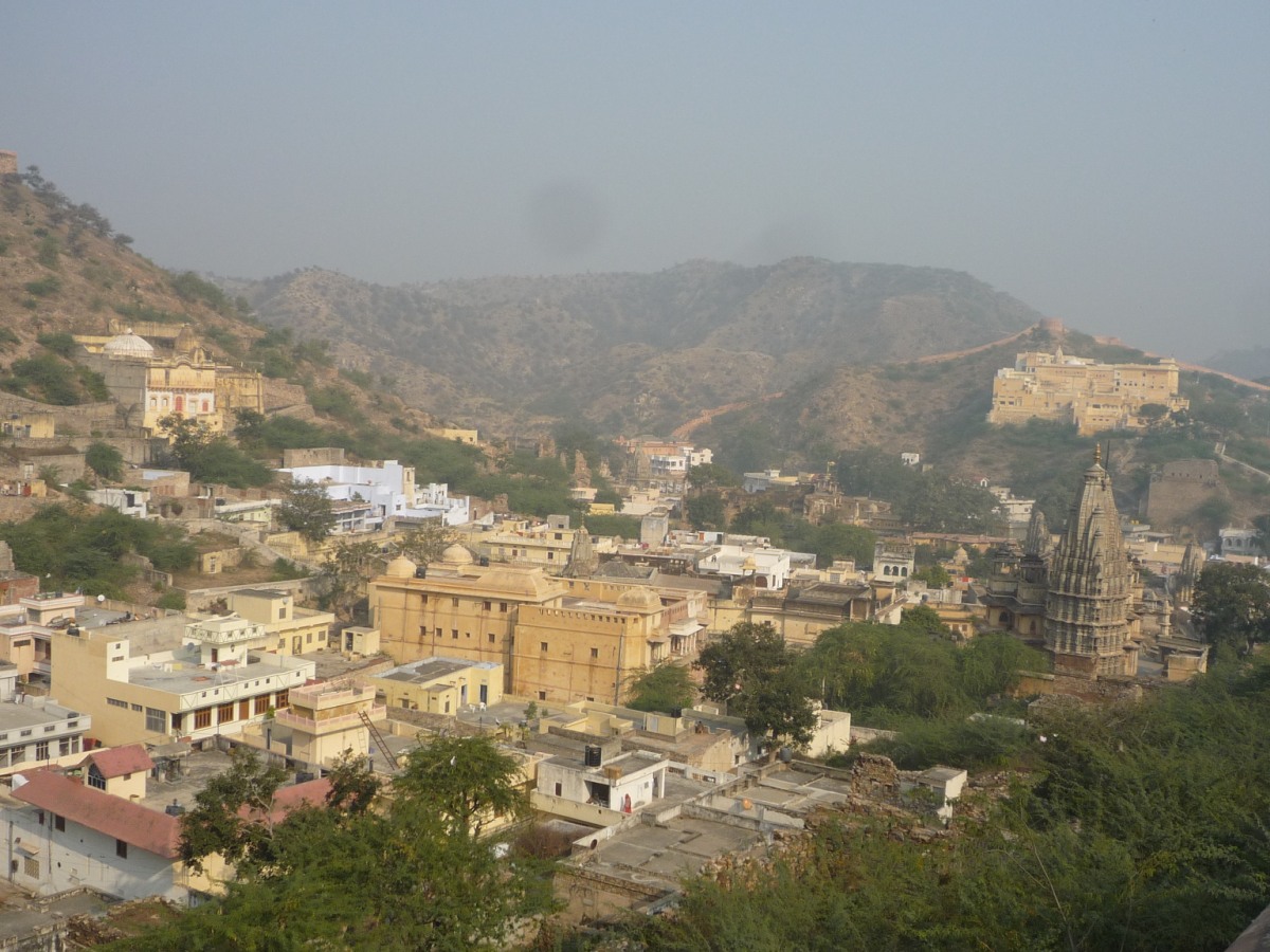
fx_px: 1431
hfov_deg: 47.9
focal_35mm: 39
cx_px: 635
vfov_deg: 36.8
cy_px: 476
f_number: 4.5
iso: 100
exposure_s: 1/640
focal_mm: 5.8
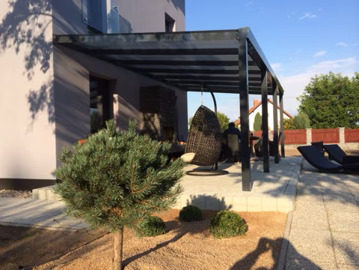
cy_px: 135
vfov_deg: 46.8
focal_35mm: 30
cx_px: 180
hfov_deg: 60.0
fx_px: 311
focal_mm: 4.12
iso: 32
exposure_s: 1/1325
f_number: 2.2
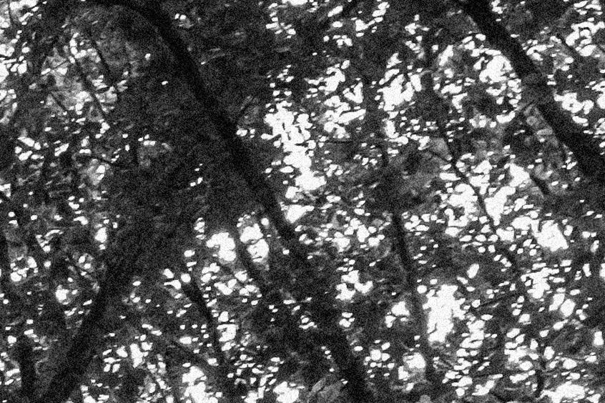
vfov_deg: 6.8
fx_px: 2974
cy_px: 1346
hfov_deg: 10.9
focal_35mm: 177
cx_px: -463
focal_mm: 16
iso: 4000
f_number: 4.5
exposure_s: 1/250
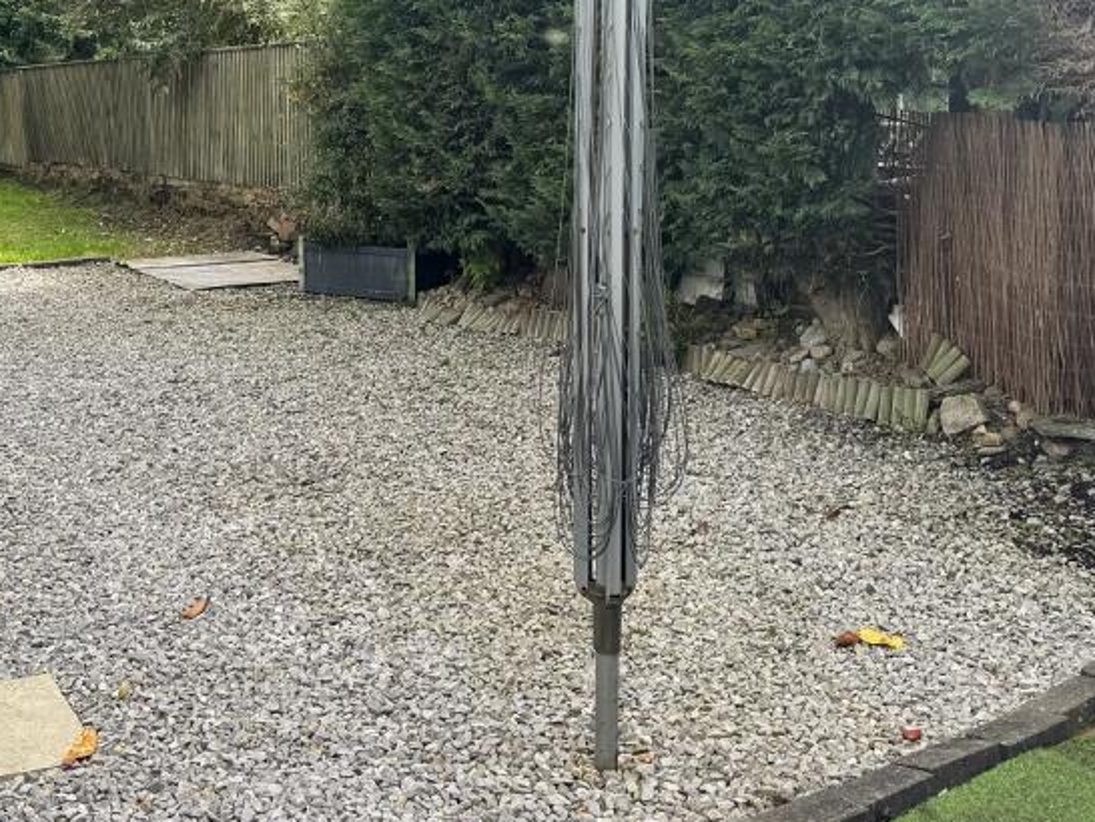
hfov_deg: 41.9
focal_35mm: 45
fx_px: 1424
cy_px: 144
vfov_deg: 31.2
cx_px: 439
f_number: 1.78
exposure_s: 1/1042
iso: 80
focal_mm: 6.76
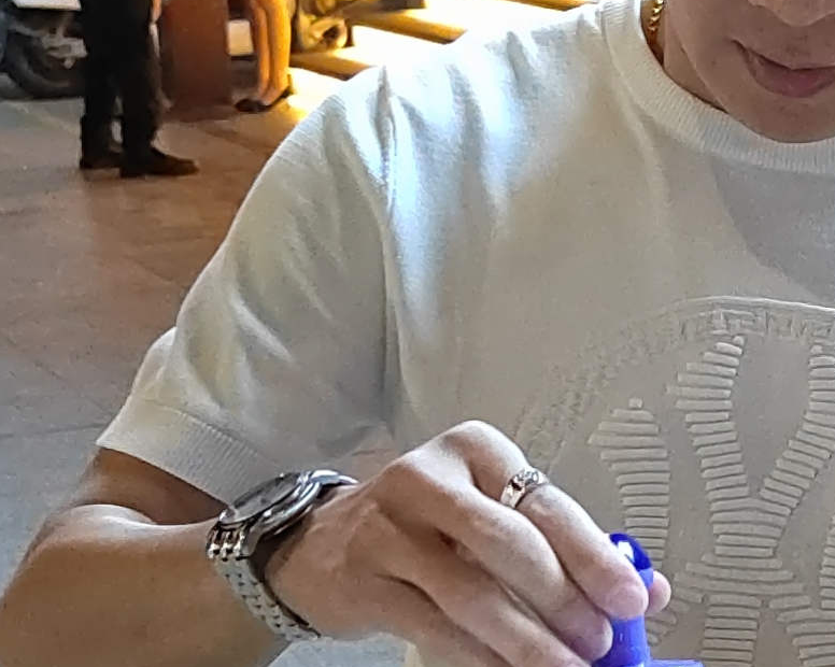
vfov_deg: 13.6
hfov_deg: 15.9
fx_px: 2791
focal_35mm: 113
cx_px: 1170
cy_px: 354
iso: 3741
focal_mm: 5.52
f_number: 1.9
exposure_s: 1/33.3
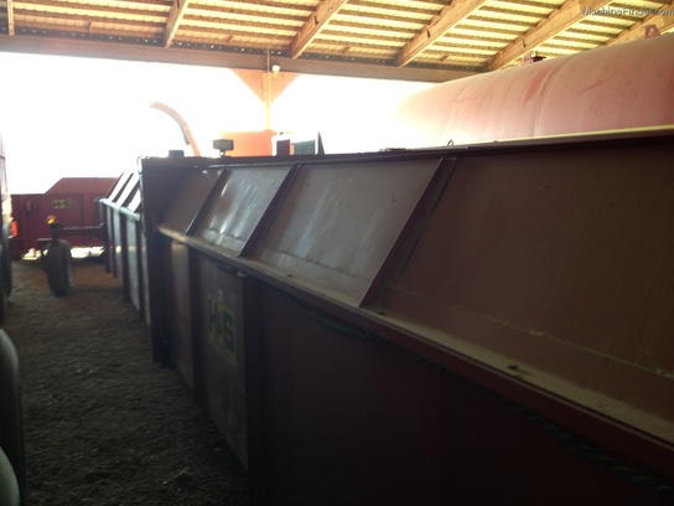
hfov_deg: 52.6
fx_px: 681
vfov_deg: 40.7
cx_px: 337
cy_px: 253
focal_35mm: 35
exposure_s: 1/30
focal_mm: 4.28
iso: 50
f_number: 2.4
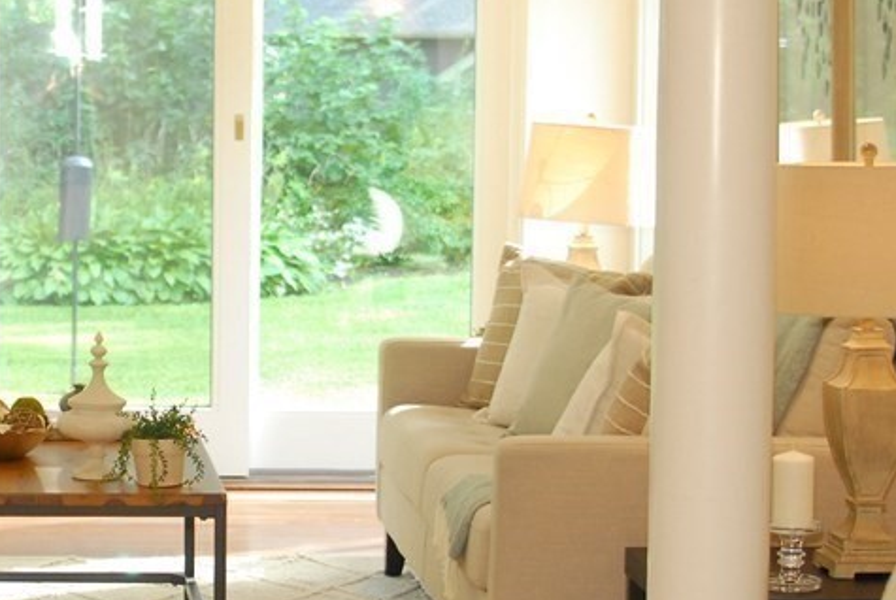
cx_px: 83
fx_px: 2818
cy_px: 303
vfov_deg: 12.2
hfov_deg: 17.8
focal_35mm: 113
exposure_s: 1/125
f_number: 2.8
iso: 640
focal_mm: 35
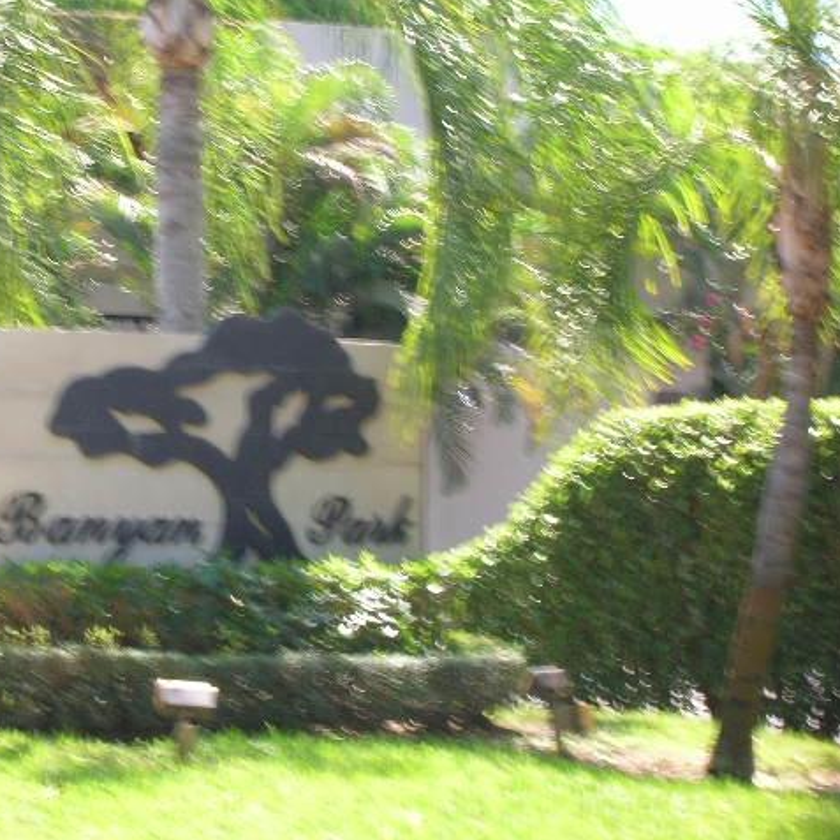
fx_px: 3322
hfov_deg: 14.4
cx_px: 287
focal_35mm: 121
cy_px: 419
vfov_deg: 14.4
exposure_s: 1/15.1
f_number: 8.2
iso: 50
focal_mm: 17.1
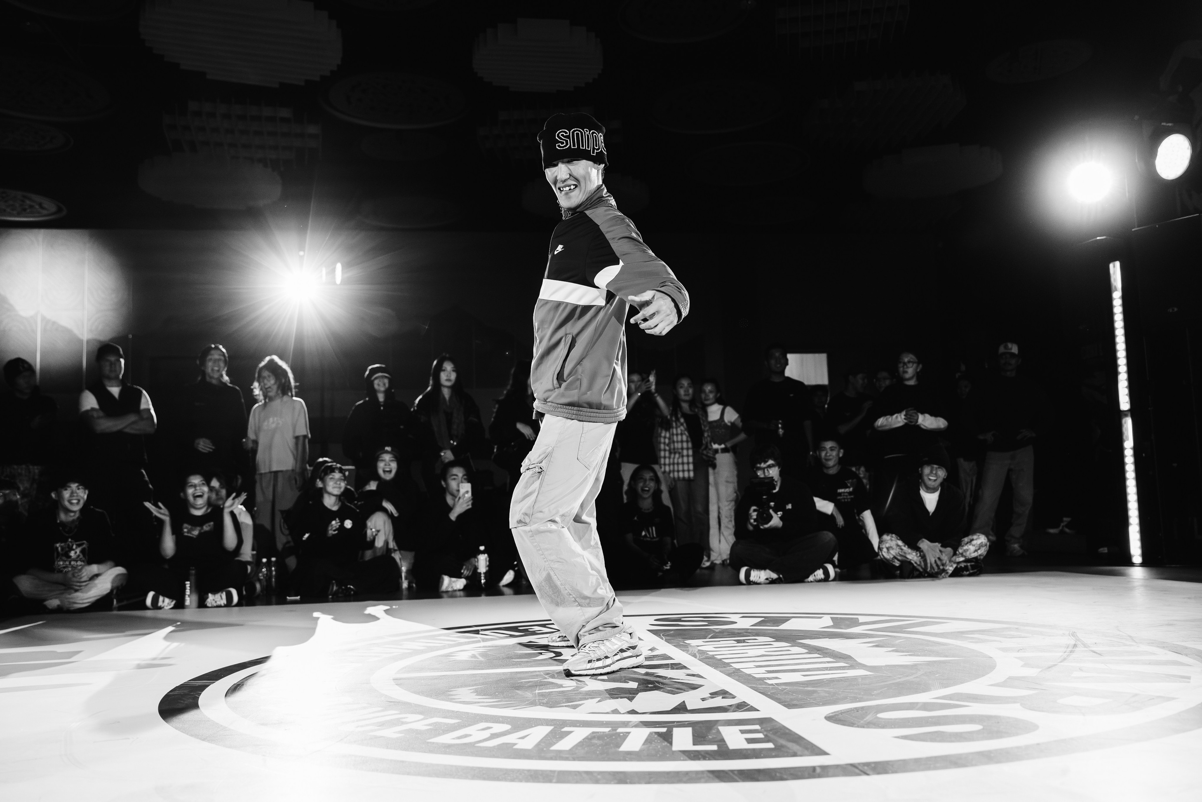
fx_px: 1068
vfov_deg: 41.1
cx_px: 601
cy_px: 401
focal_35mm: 32
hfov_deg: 58.7
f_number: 2.8
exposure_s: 1/800
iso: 3200
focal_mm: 32
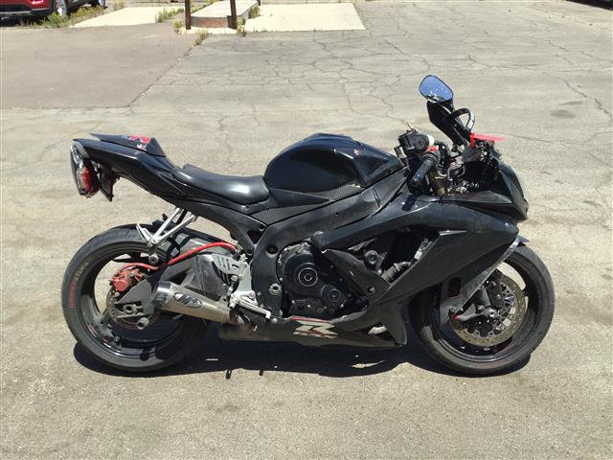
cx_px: 306
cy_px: 230
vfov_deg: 45.4
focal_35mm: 31
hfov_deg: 58.4
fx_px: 549
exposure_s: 1/747
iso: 25
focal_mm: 3.3
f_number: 2.4
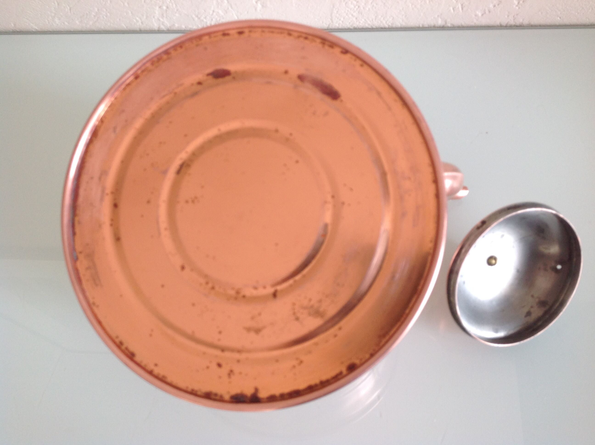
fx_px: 601
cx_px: 298
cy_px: 222
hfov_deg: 52.7
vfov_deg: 40.6
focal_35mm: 35
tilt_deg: -65.2
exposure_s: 1/40
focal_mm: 4.28
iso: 64
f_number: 2.4
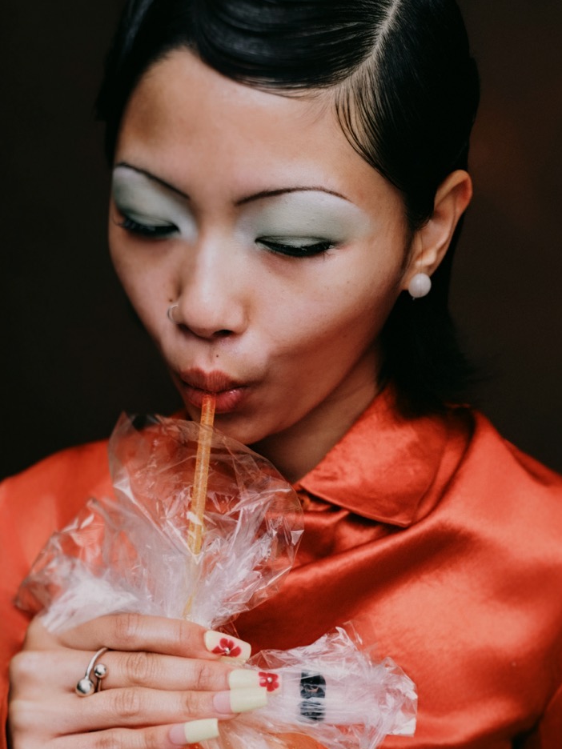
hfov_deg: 21.9
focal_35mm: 67
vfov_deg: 28.8
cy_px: 485
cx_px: 327
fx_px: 1450
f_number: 5.6
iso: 400
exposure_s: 1/125
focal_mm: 62.4
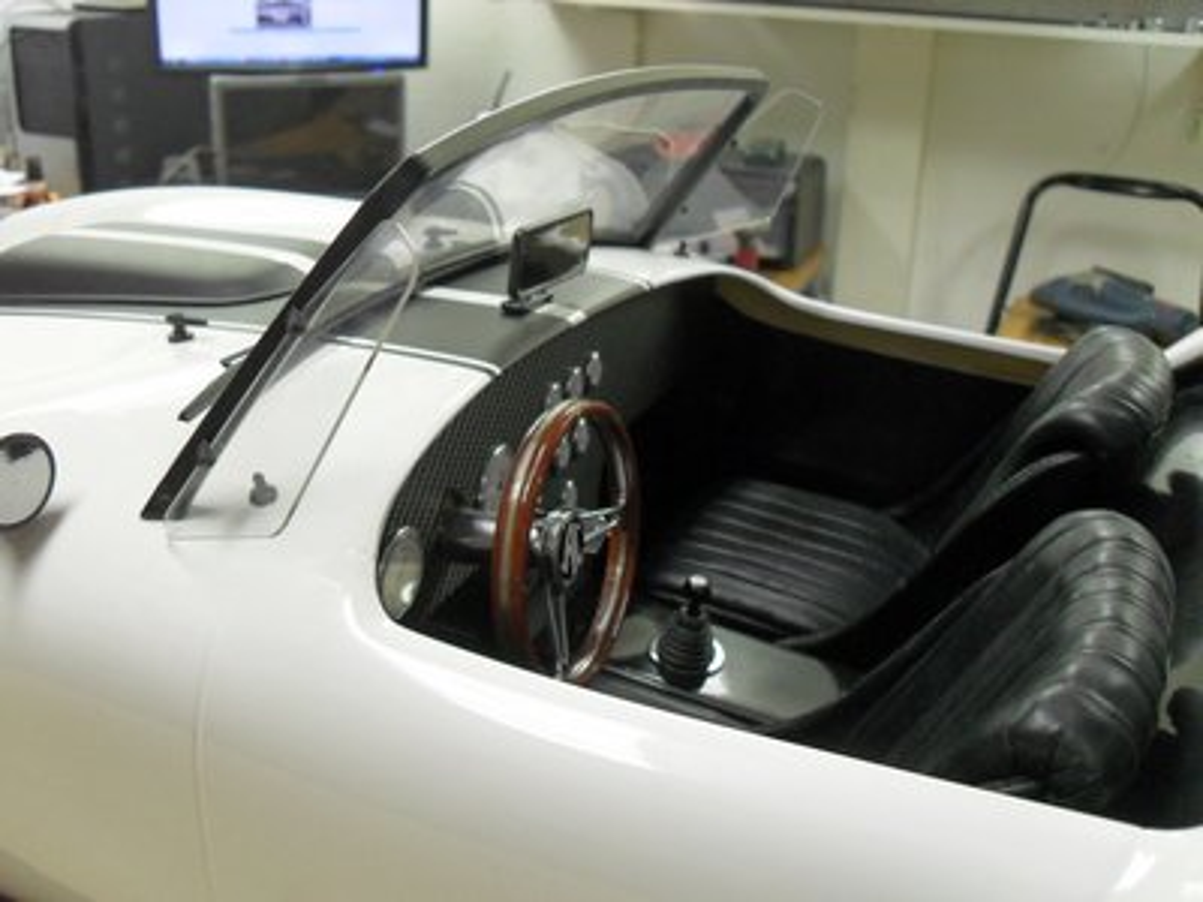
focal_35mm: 35
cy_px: 451
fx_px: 1216
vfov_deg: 40.7
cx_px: 602
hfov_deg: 52.6
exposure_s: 1/20
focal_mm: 6.2
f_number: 2.8
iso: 200
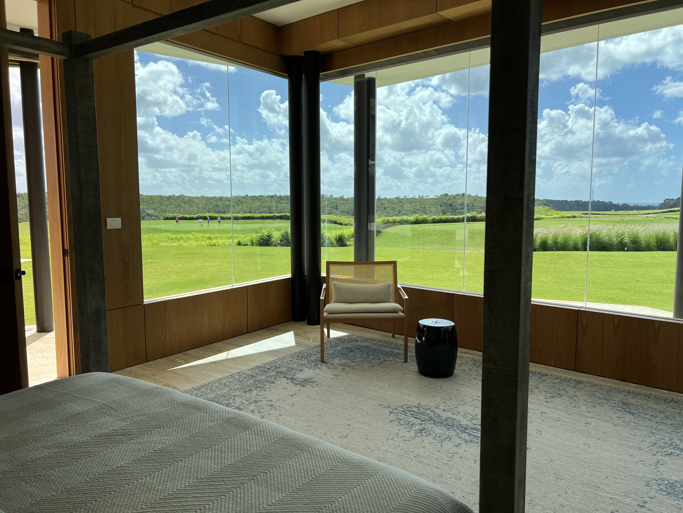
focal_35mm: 26
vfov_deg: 53.1
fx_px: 513
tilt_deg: -6.1
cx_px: 342
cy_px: 256
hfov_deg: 67.3
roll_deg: -0.1
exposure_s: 1/4274
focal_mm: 5.7
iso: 50
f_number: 1.5
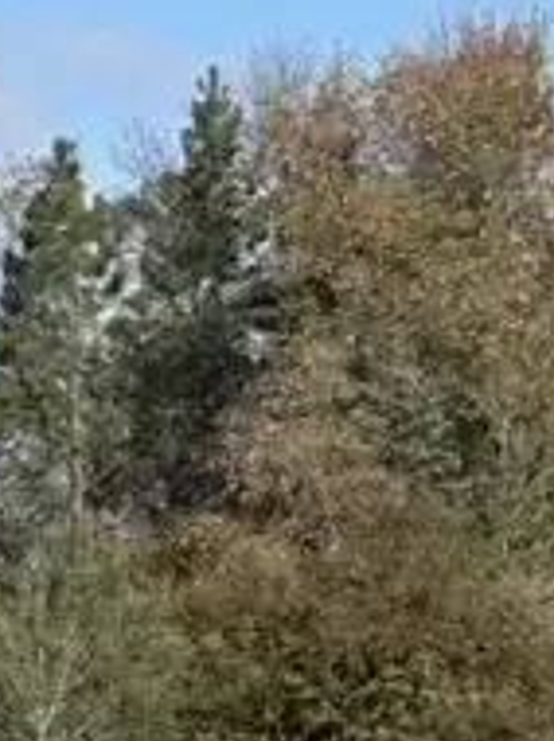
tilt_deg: -5.4
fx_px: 5197
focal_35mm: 243
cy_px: 1178
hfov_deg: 5.7
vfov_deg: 8.0
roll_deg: +1.1
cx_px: -1120
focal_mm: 6.86
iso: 64
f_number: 1.78
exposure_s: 1/4566
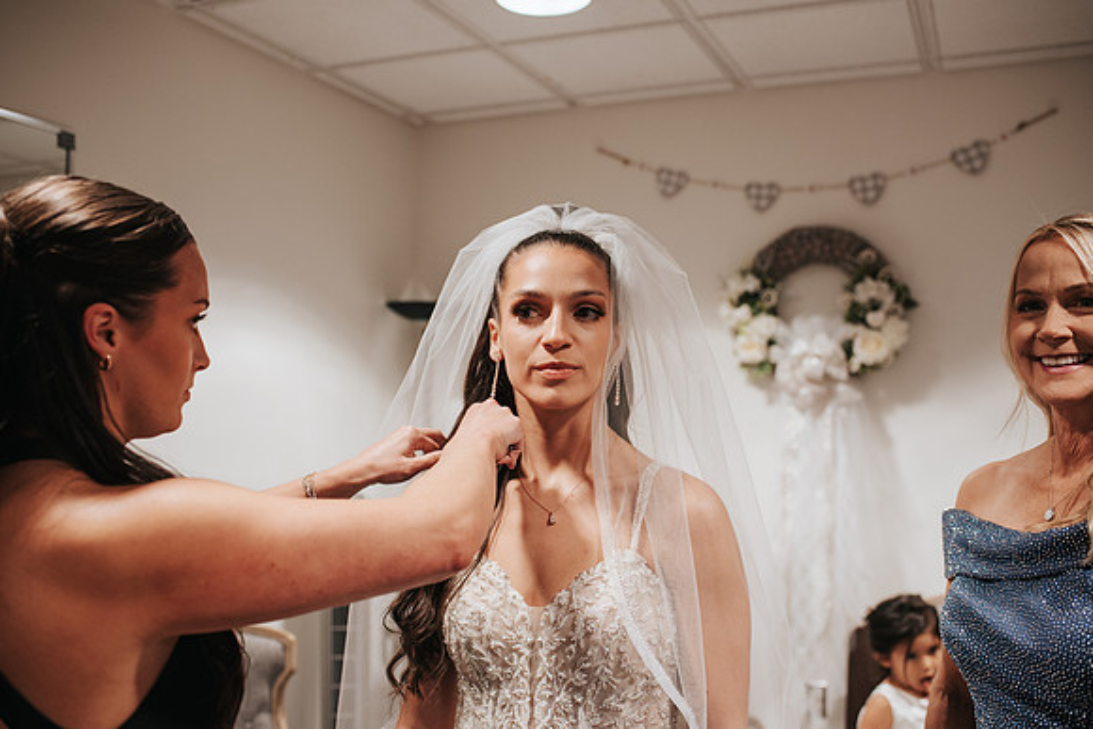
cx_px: 546
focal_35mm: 35
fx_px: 1063
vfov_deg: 37.9
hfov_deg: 54.4
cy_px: 364
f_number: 2.8
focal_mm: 35
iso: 720
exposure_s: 1/125
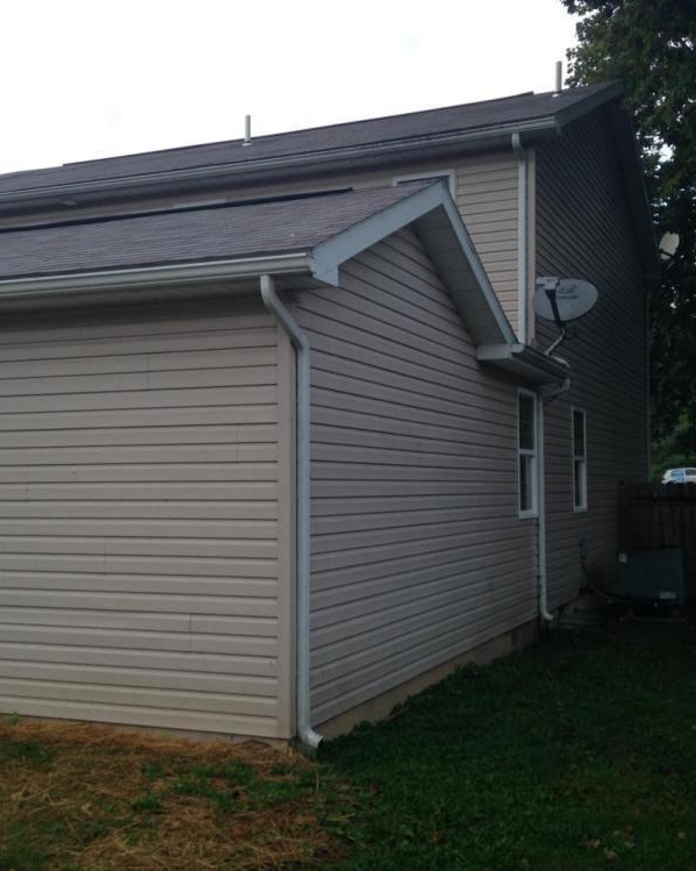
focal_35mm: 44
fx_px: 1133
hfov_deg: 34.1
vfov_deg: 42.0
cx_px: 327
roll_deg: -2.0
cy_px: 438
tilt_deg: +2.7
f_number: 2.4
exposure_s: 1/40
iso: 50
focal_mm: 4.12
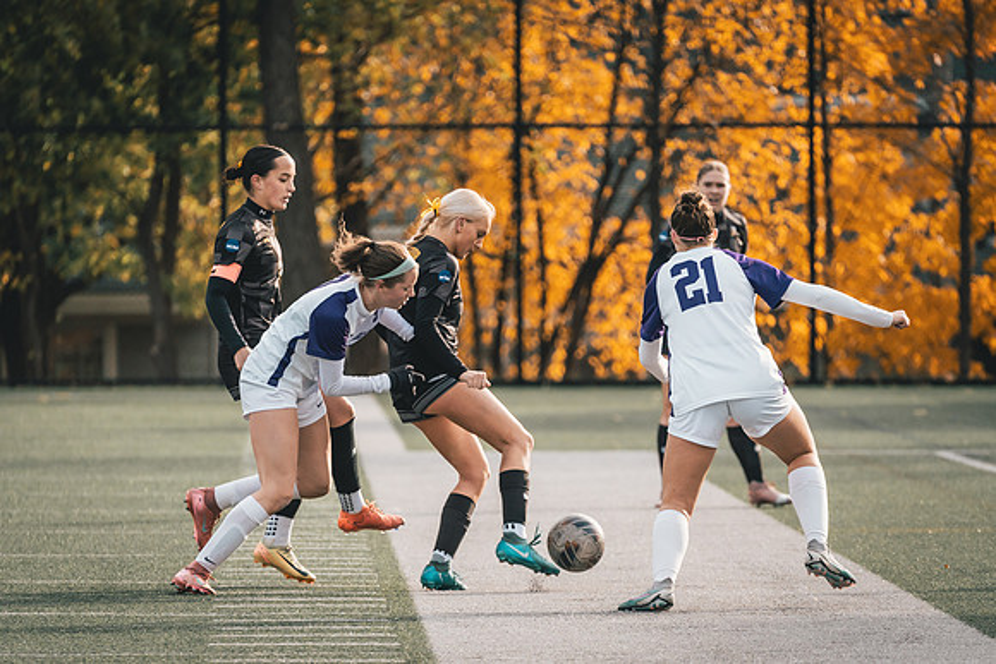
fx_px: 13138
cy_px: 387
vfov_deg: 2.9
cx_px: 457
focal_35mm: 475
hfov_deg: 4.3
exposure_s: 1/1000
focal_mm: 400
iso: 800
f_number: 6.3
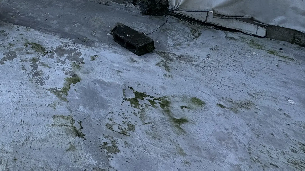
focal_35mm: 33
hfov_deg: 45.9
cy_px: -74
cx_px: -24
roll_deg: +1.4
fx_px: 267
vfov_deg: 27.1
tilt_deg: -2.9
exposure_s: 1/194
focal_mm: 2.22
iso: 40
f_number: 2.2
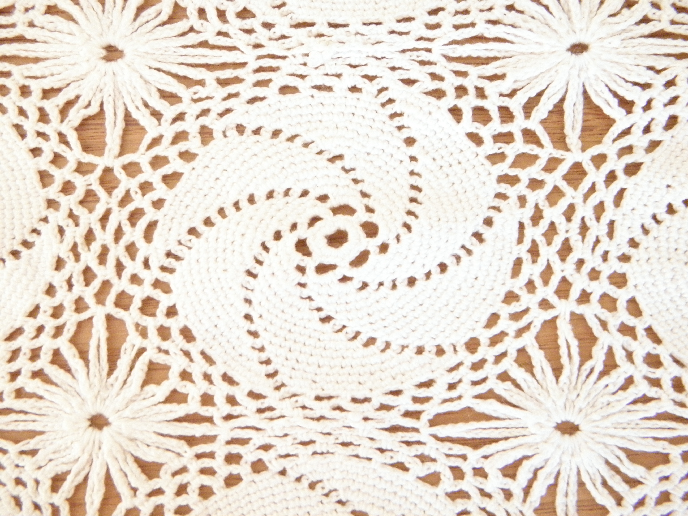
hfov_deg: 45.8
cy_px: 258
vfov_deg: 35.1
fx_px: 815
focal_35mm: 41
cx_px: 344
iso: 400
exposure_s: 1/2
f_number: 3.8
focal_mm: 7.5
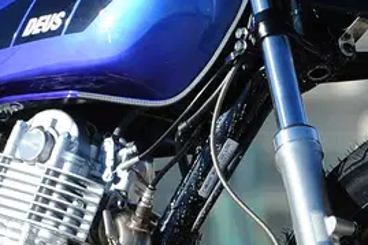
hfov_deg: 2.5
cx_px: -15
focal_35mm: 826
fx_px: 8438
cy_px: 207
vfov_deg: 1.7
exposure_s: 1/640
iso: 200
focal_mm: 185
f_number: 6.3
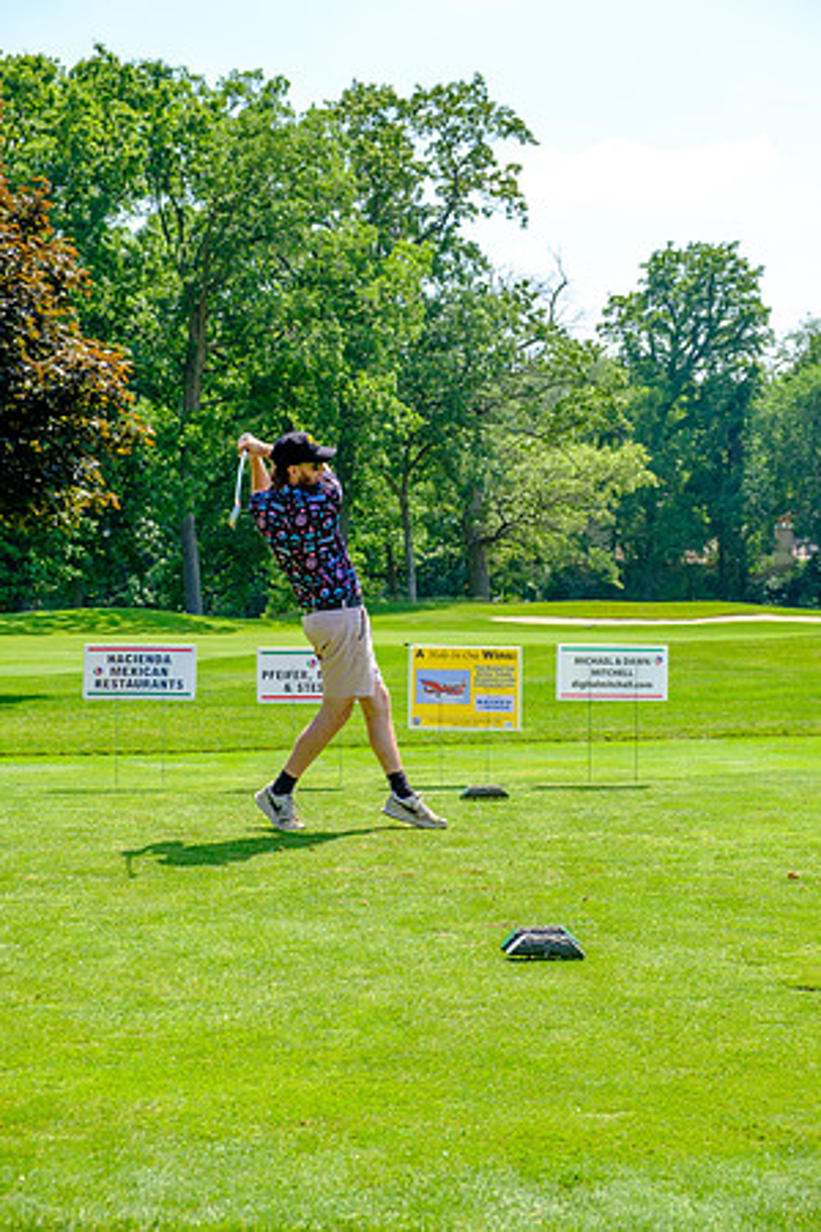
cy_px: 616
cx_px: 410
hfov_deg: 21.2
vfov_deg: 31.4
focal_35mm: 64
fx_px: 2189
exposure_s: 1/320
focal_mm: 42.5
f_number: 5.6
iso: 200
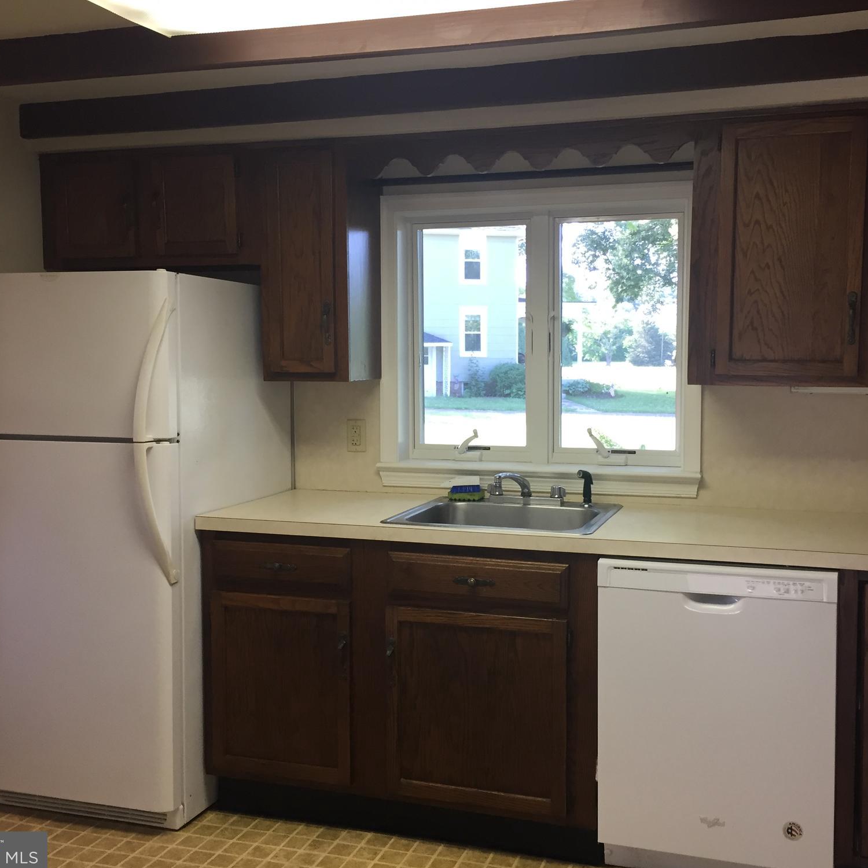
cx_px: 495
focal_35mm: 35
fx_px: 993
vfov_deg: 47.2
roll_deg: -0.9
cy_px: 435
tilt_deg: -4.8
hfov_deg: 47.1
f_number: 2.2
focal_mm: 4.15
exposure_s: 1/30
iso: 32
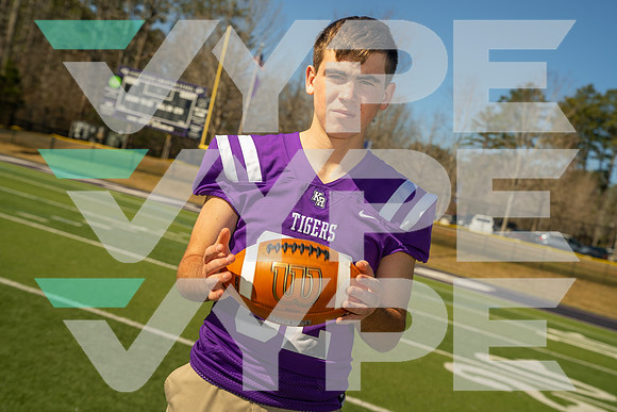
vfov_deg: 26.5
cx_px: 308
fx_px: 874
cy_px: 206
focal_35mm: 51
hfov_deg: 38.9
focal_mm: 51
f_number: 5.6
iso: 100
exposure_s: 1/125
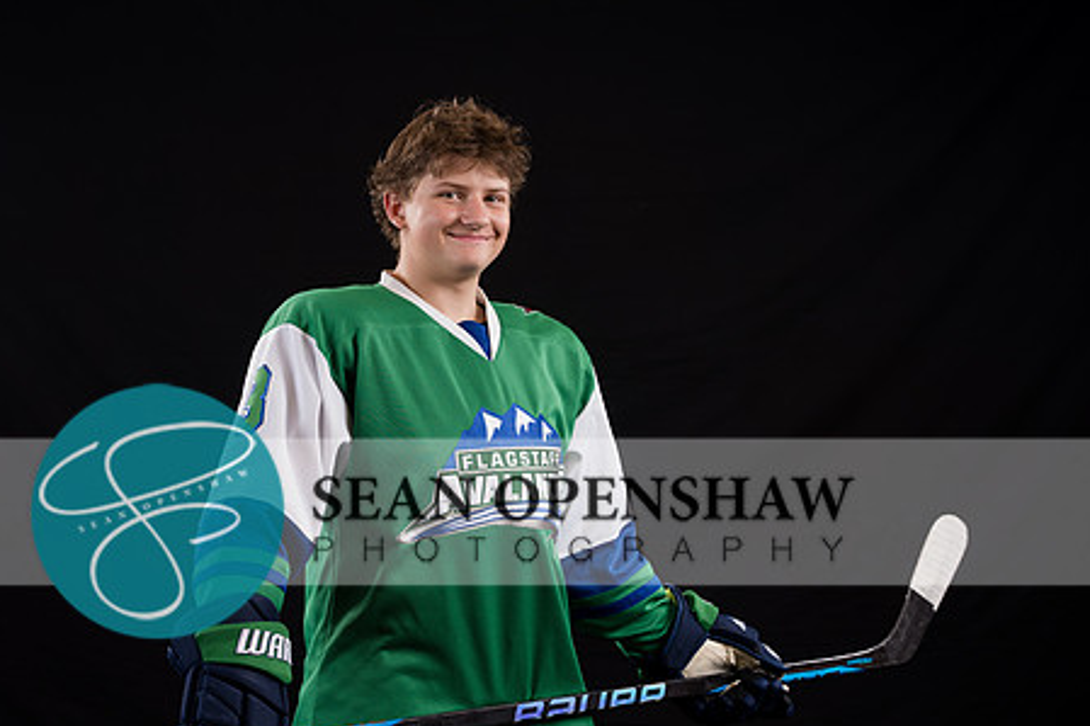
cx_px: 439
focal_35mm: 64
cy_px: 467
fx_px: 1937
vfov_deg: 21.2
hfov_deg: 31.3
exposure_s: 1/160
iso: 80
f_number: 3.5
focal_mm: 49.5
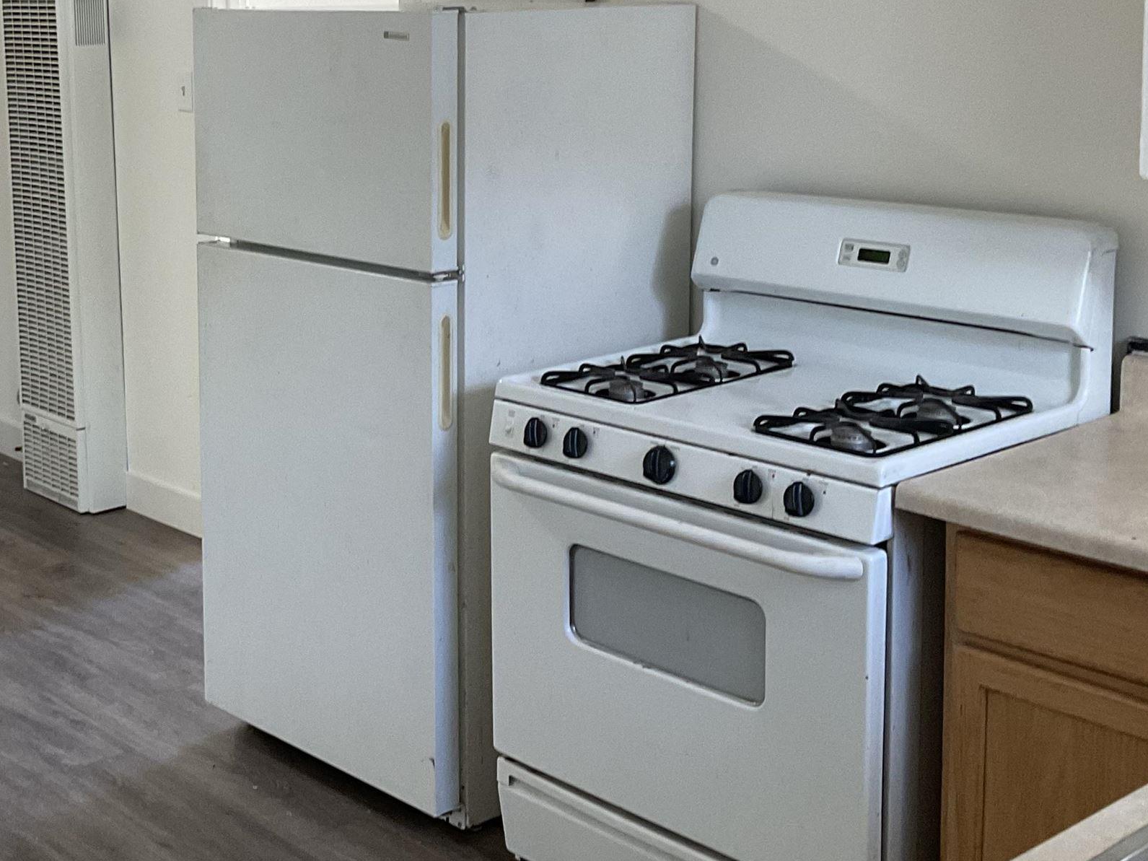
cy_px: 238
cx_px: 254
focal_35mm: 56
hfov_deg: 33.5
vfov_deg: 25.8
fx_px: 1857
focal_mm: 3
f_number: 1.8
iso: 80
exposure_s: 1/60
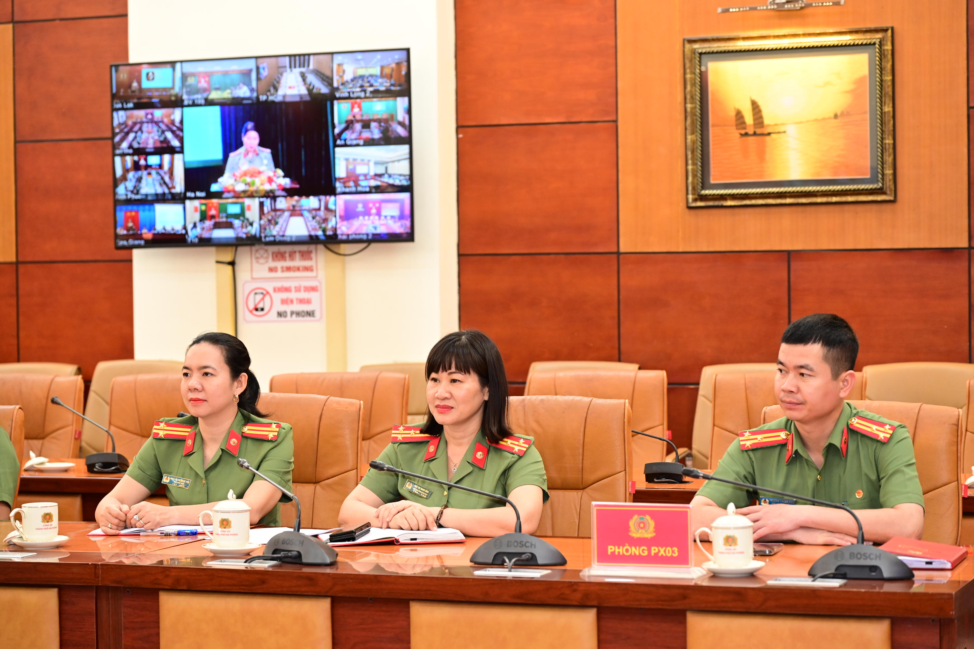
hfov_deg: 26.0
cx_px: 487
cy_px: 324
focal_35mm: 78
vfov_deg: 17.5
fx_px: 2110
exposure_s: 1/200
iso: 2500
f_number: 4
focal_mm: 78
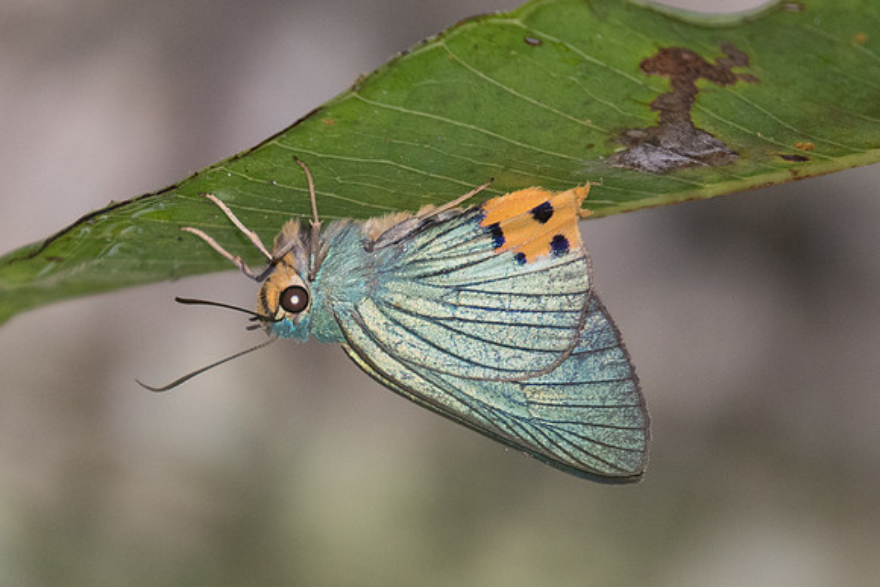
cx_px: 463
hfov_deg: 1.7
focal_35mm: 1187
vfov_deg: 1.2
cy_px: 351
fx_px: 29013
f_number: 6.3
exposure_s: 1/250
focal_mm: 400
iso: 800
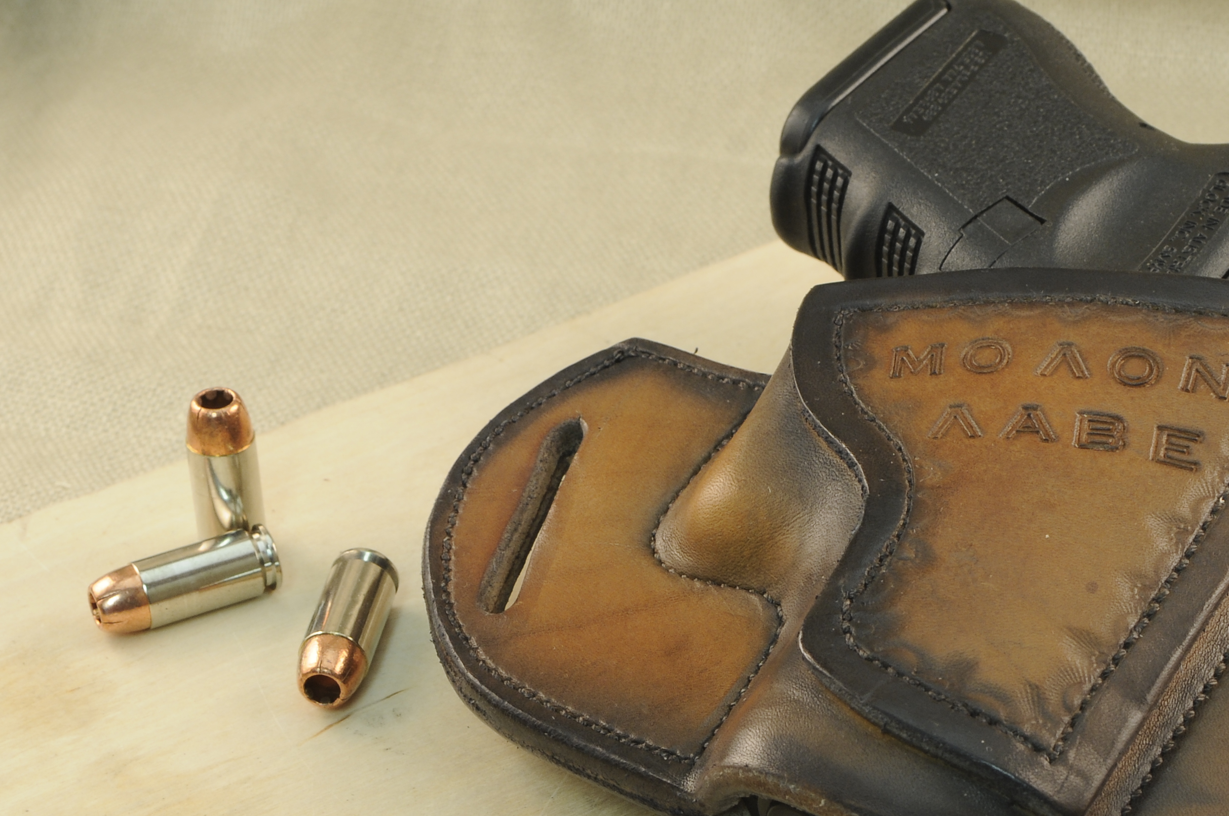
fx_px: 4228
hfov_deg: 16.5
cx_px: 771
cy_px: 665
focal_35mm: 124
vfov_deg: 11.0
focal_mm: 48
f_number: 11
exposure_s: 1/3
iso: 200
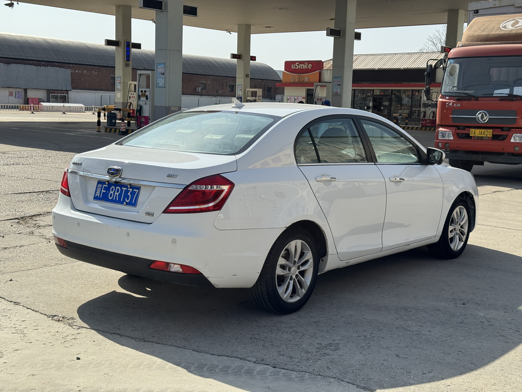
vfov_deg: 30.3
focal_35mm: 48
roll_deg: -1.0
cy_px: 196
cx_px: 261
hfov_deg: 39.7
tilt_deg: -8.0
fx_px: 724
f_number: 1.78
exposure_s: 1/4975
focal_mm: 6.76
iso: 64
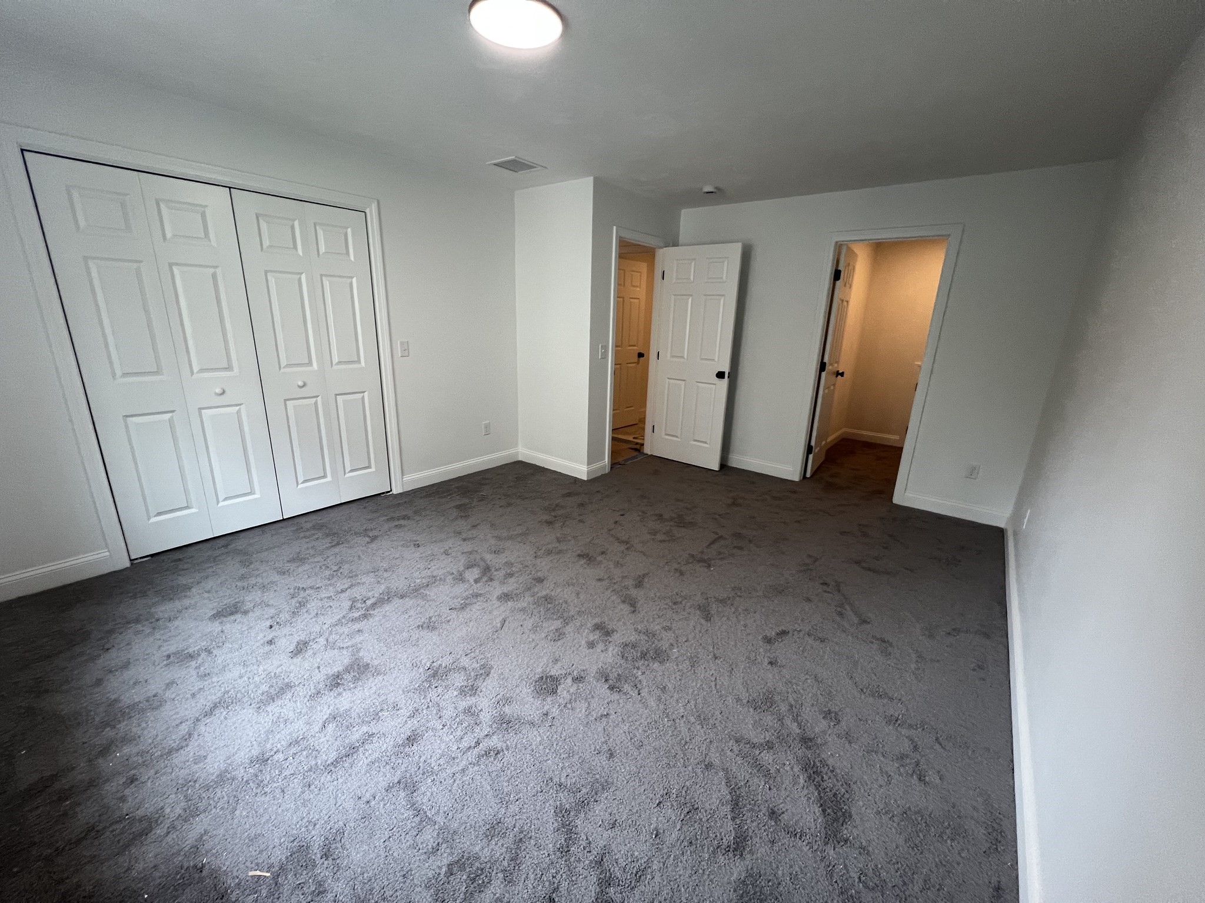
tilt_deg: -16.5
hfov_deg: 106.2
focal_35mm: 13
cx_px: 602
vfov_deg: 89.9
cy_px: 452
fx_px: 453
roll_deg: -1.7
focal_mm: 1.57
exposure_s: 1/120
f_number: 1.8
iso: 200
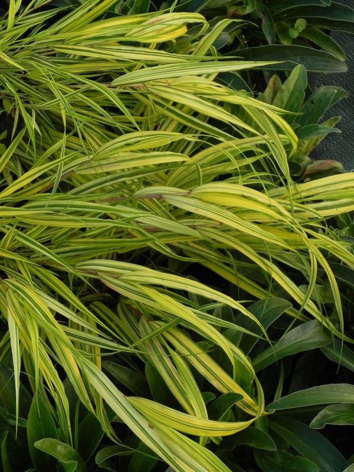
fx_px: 1432
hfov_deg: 14.1
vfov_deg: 18.7
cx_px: 177
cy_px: 236
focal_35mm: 105
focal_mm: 18.8
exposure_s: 1/30
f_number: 4
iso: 160
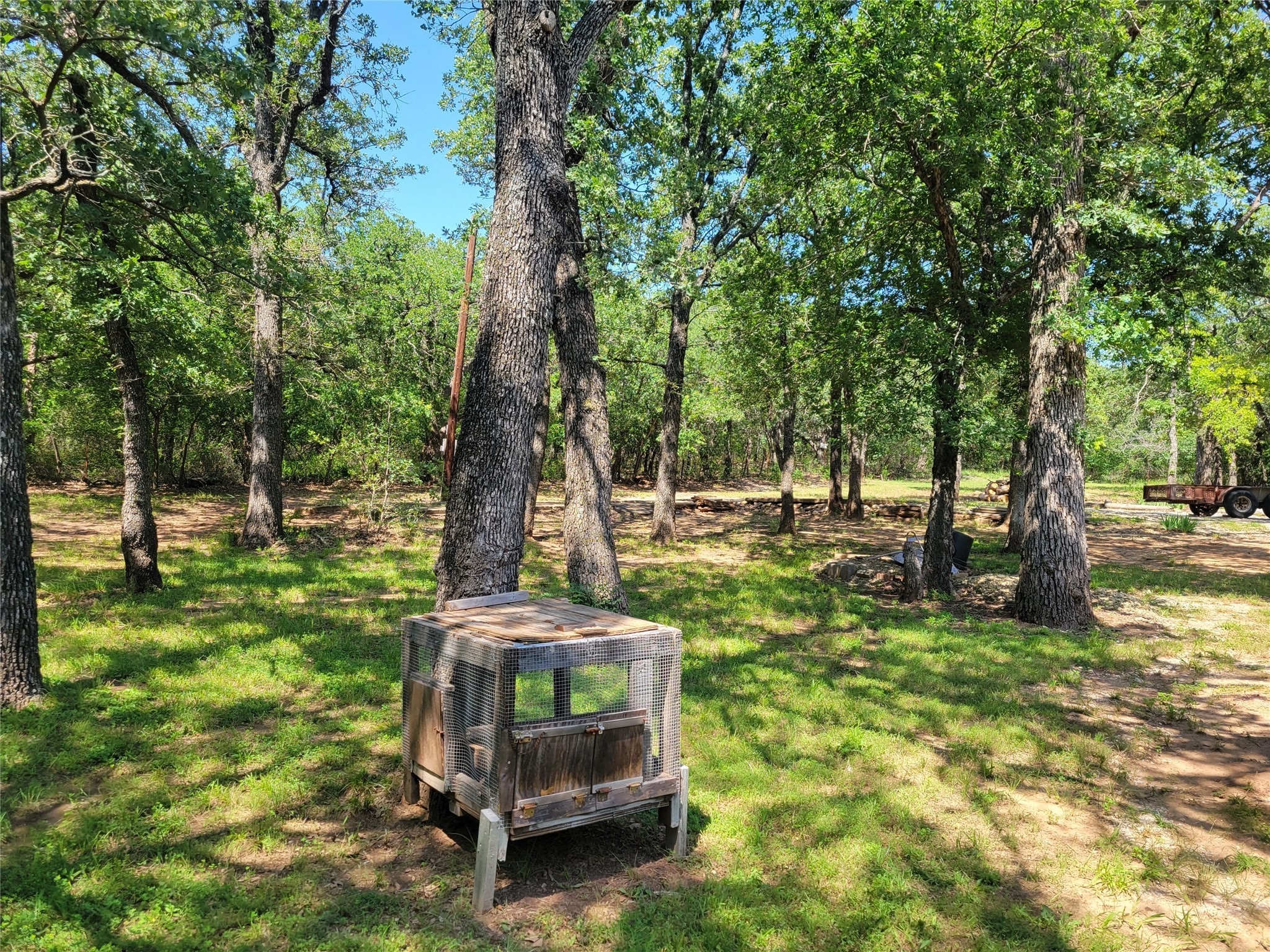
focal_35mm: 26
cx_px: 635
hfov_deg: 67.3
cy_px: 476
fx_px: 954
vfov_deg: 53.1
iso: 40
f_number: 1.8
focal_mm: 5.4
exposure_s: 1/593
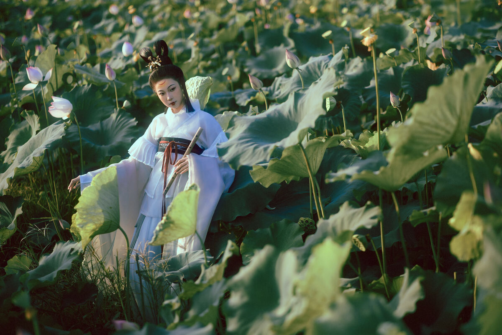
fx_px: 1185
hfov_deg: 23.9
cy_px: 168
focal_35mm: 85
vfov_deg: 16.1
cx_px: 251
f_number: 1.8
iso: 100
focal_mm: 85
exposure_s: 1/1250
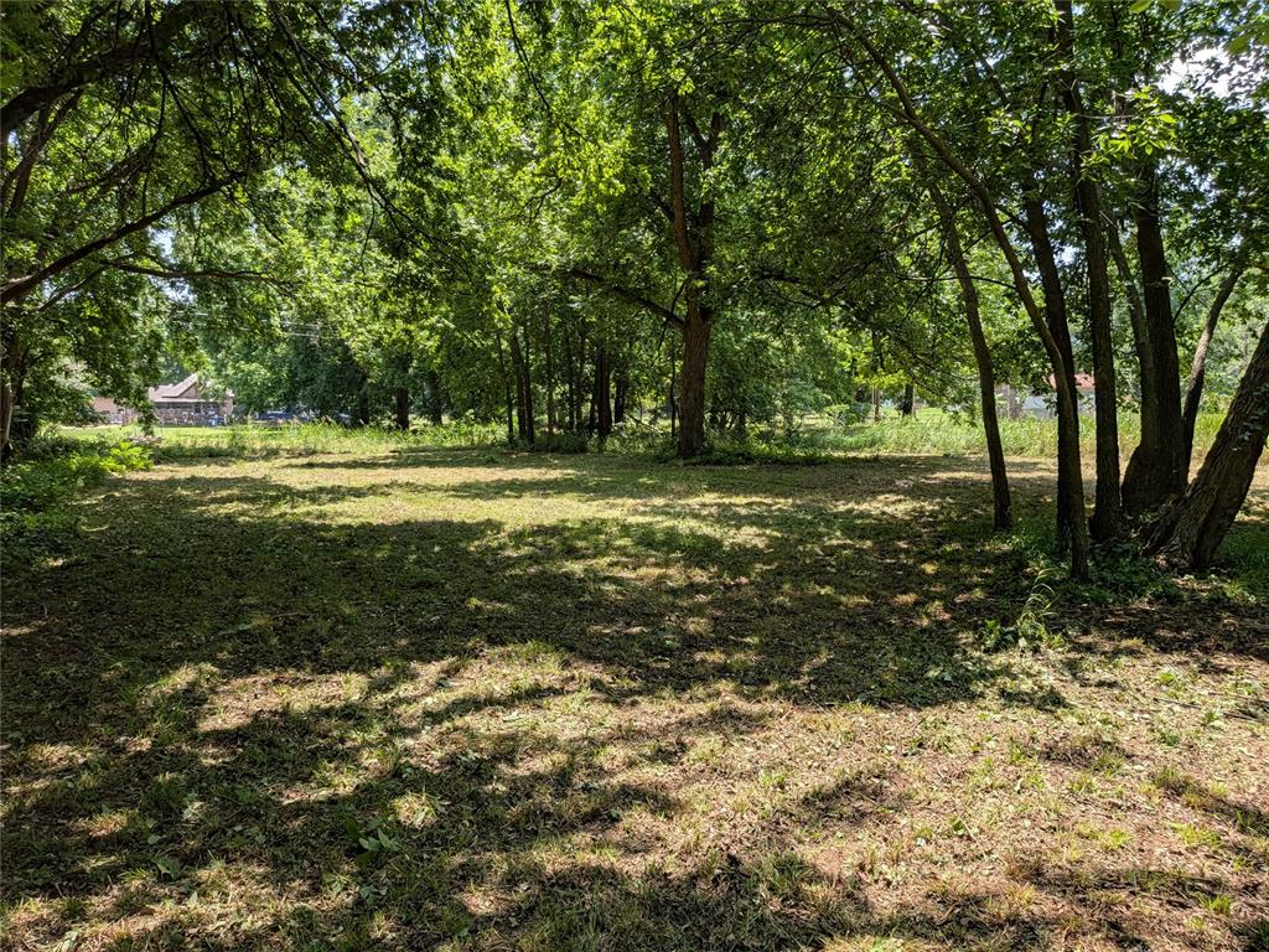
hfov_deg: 71.6
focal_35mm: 24
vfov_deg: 56.8
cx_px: 634
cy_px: 476
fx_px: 880
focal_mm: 4.53
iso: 37
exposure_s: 1/706
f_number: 1.7
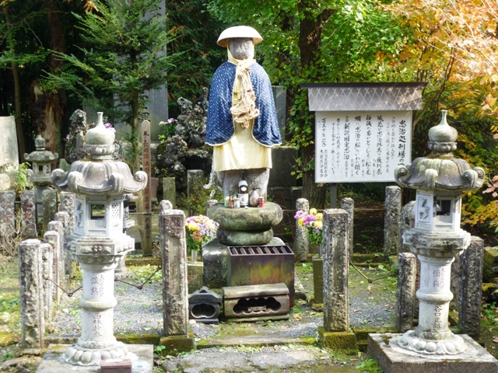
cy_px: 186
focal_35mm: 61
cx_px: 249
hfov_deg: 31.7
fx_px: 878
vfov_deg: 24.0
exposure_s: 1/40
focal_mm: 11
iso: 100
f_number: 4.7
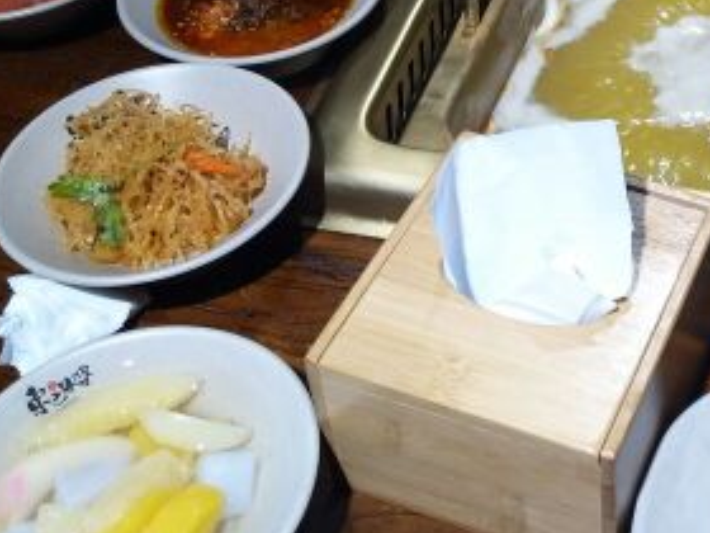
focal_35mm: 65
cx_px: 733
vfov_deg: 21.7
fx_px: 1333
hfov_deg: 27.8
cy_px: -14
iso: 80
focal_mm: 3.88
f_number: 2
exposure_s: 1/100
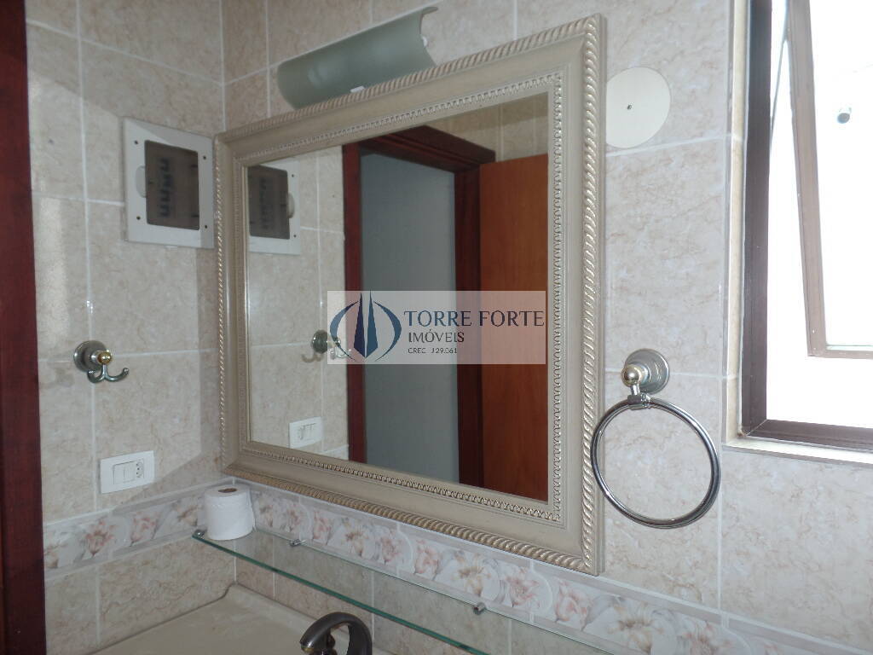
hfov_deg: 73.9
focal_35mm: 23
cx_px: 436
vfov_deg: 58.9
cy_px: 328
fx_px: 580
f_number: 2.8
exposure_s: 1/30
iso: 100
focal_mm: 4.1
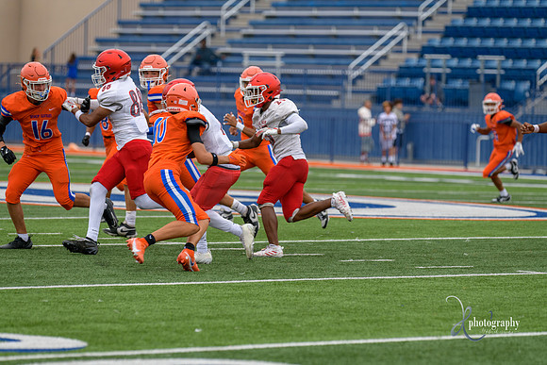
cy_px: 182
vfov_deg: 6.2
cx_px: 274
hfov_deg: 9.4
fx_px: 3343
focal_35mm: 220
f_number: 3.5
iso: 220
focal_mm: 220
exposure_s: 1/800
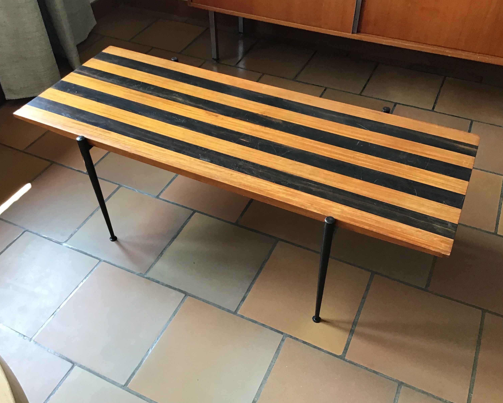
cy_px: 201
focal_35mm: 33
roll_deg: +1.7
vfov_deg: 44.5
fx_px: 491
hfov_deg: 54.2
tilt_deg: -44.5
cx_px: 244
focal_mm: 3.3
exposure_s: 1/33
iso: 40
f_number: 2.4
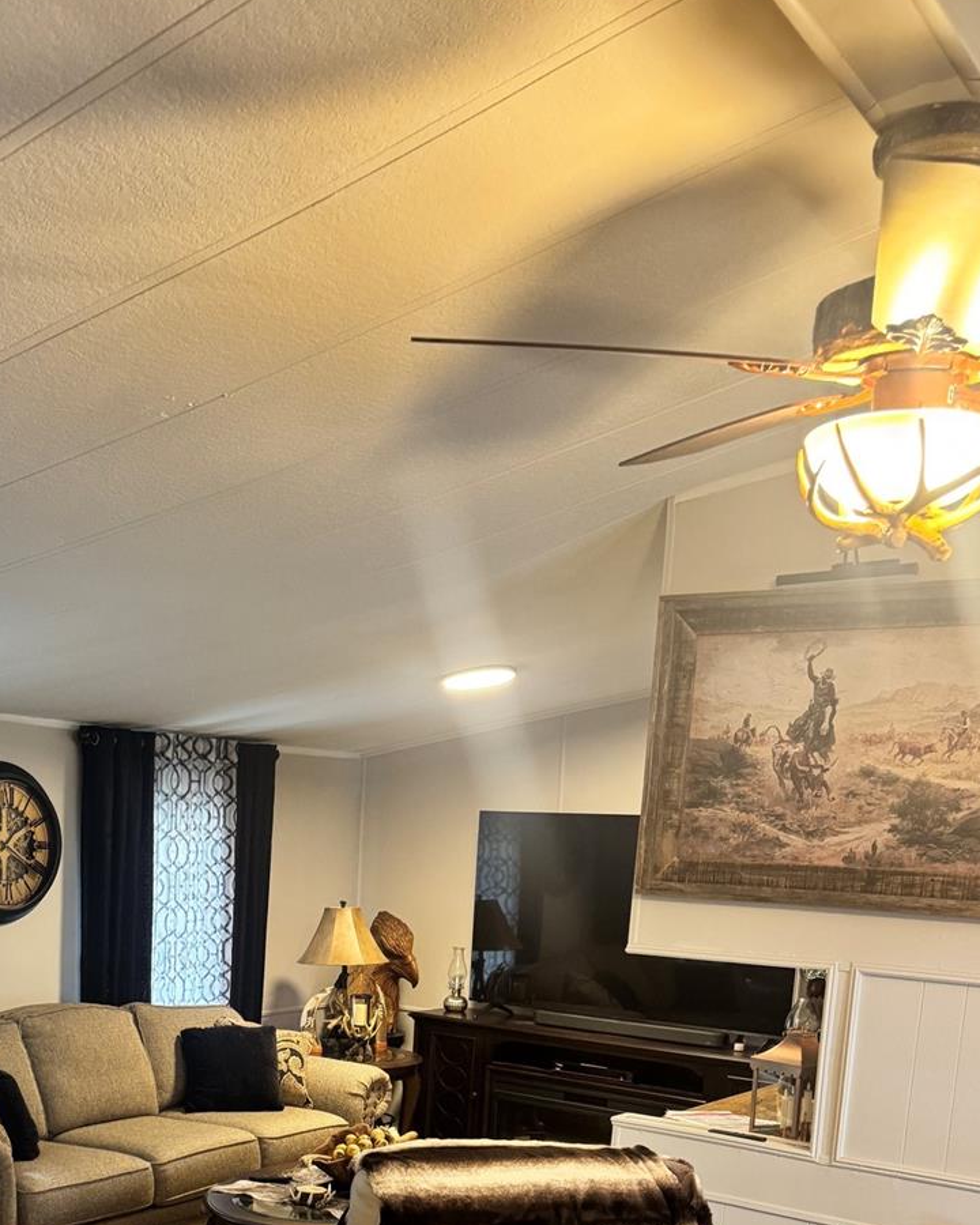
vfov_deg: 43.1
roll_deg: -1.9
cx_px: 294
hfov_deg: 36.8
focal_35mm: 40
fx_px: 1450
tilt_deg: -9.0
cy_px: 1026
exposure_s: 1/60
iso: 400
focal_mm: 6.76
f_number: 1.78
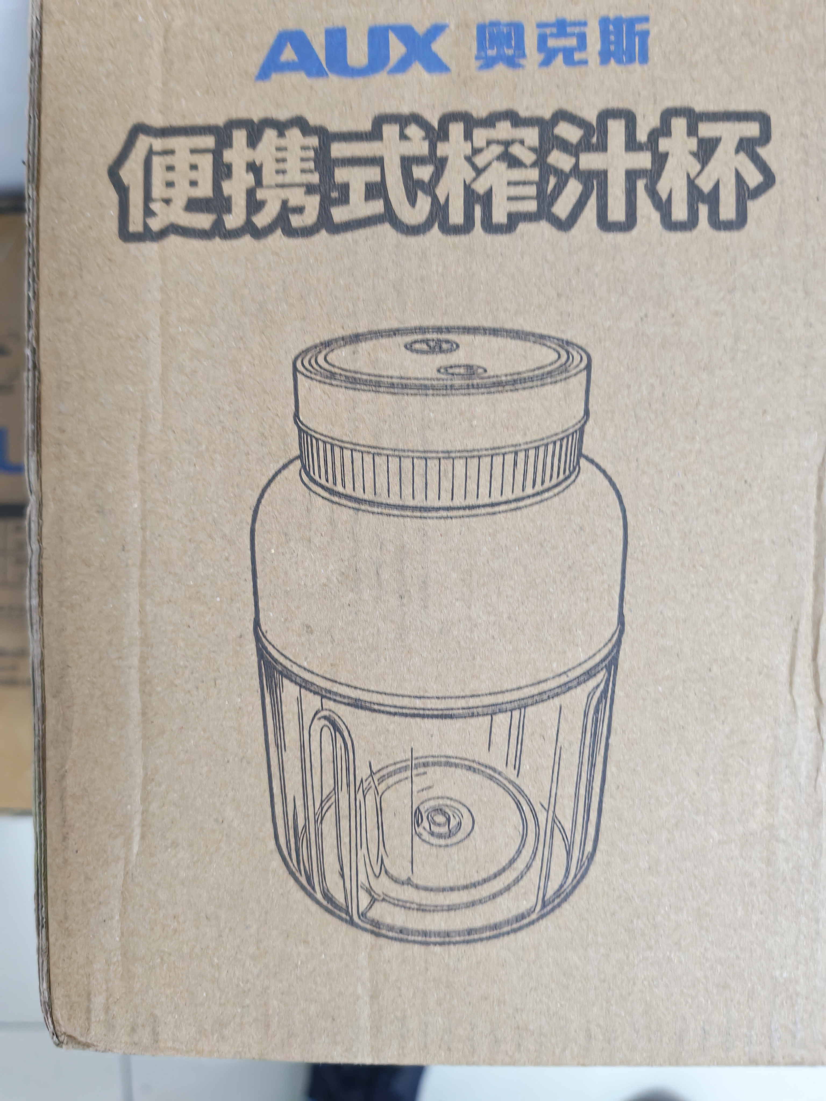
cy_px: 550
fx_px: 859
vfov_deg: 65.3
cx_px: 413
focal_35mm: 27
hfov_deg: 51.4
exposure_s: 1/33
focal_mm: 6.12
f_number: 1.9
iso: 1600
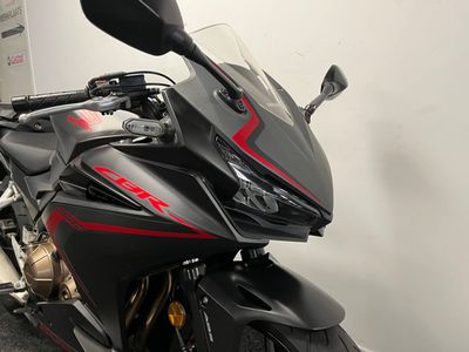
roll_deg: +1.6
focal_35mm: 26
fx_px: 352
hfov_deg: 67.3
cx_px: 234
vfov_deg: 53.1
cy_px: 176
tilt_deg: -11.2
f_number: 1.6
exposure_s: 1/50
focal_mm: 5.1
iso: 125
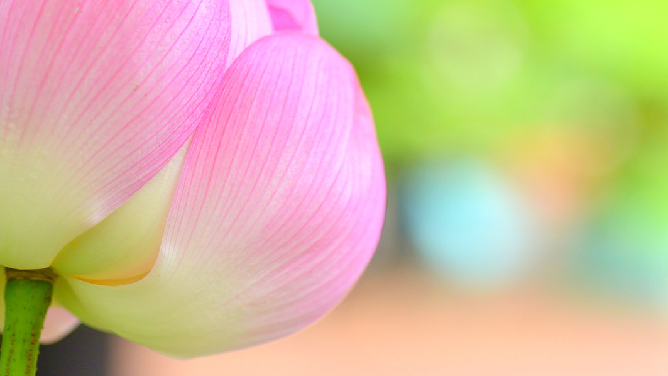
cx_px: 261
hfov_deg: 15.1
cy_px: 86
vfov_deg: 8.5
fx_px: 2515
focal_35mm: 142
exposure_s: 1/1500
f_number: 6.7
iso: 200
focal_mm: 90
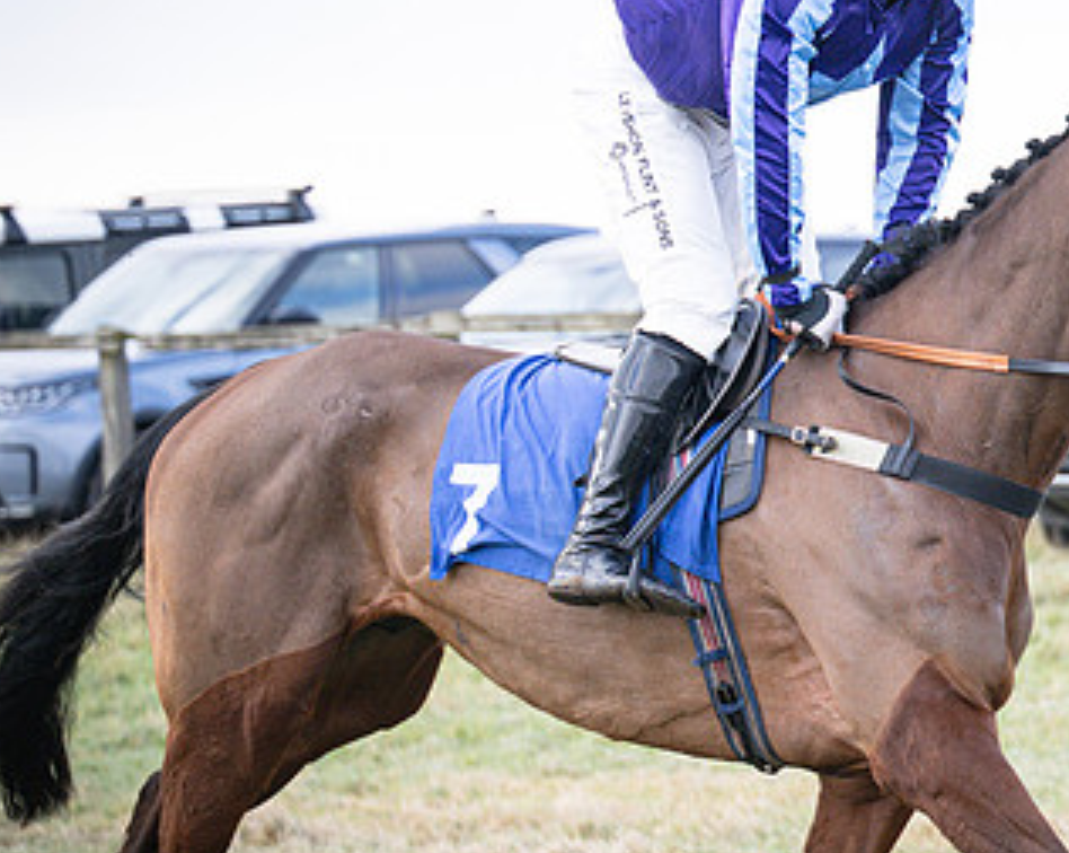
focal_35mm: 211
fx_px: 6667
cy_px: 443
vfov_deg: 7.3
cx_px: 1117
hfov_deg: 9.1
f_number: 2.8
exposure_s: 1/1600
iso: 400
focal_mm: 70
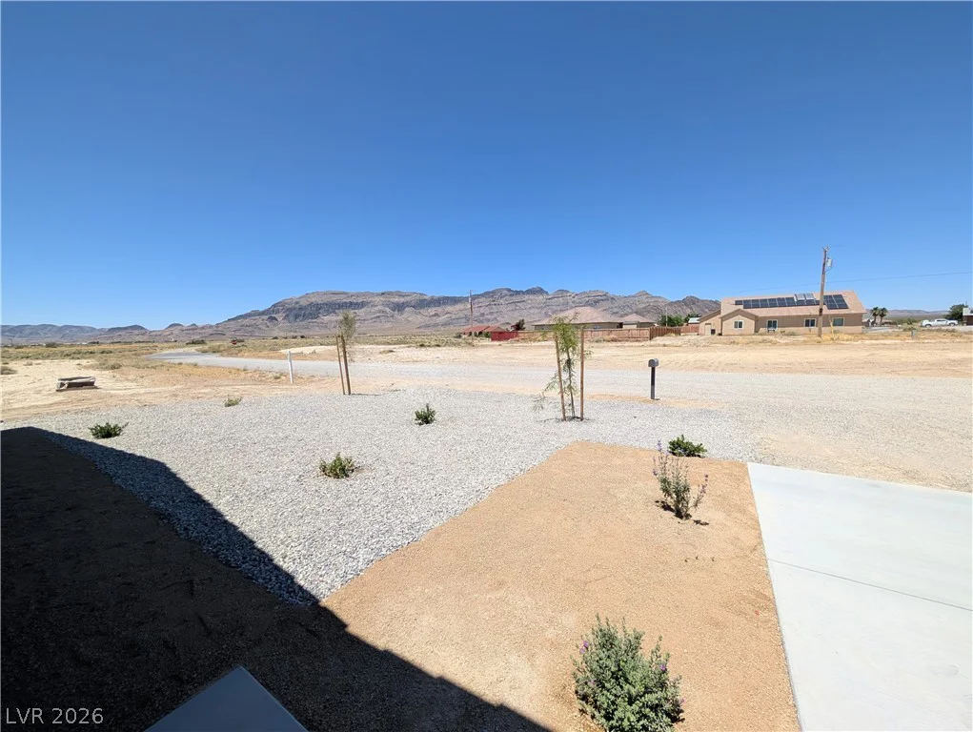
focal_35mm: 12
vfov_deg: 94.6
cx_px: 486
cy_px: 366
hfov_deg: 110.5
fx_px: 338
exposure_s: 1/3906
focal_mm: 2.02
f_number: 1.7
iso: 66
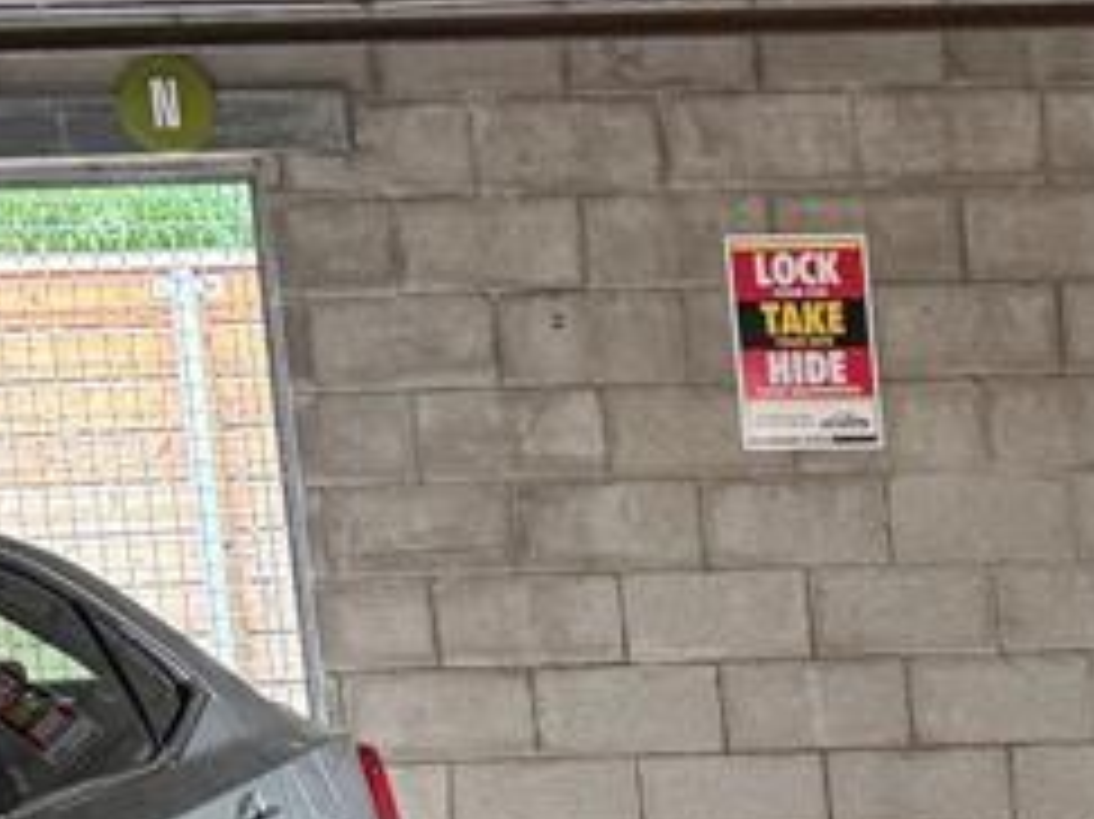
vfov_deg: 13.9
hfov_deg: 17.4
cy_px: 1134
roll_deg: +2.1
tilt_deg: -9.7
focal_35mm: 101
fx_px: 3190
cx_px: 1657
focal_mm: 6.76
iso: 320
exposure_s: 1/60
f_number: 1.78
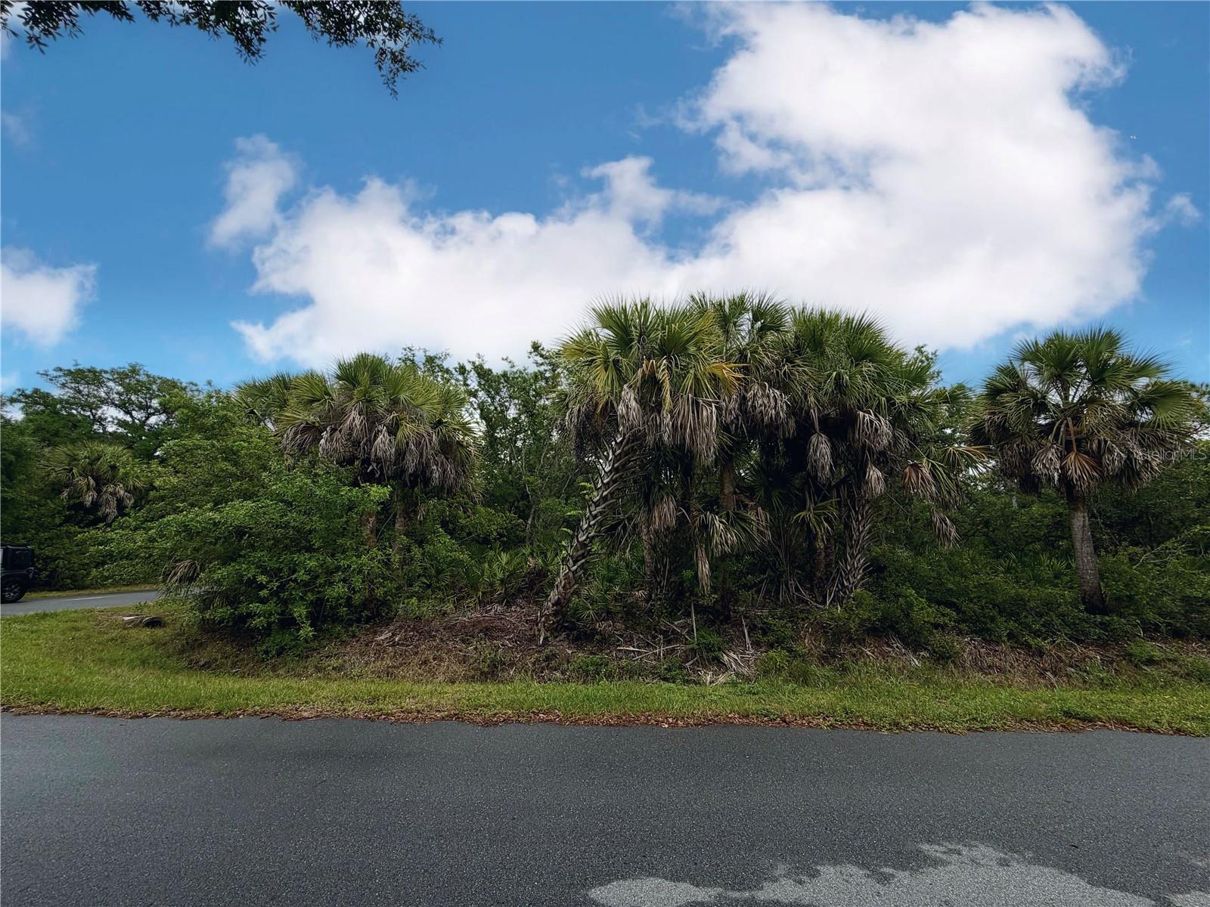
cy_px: 454
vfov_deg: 85.7
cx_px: 605
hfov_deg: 102.1
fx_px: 489
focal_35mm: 14
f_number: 2.2
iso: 20
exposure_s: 1/1001
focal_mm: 2.22
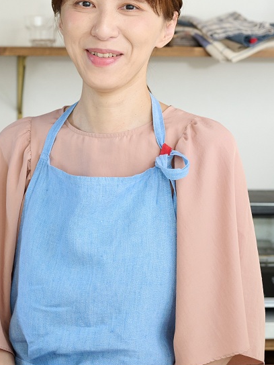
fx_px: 1478
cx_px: 97
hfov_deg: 10.6
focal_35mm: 140
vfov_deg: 14.1
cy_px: 99
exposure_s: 1/50
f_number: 4
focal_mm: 66
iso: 1000
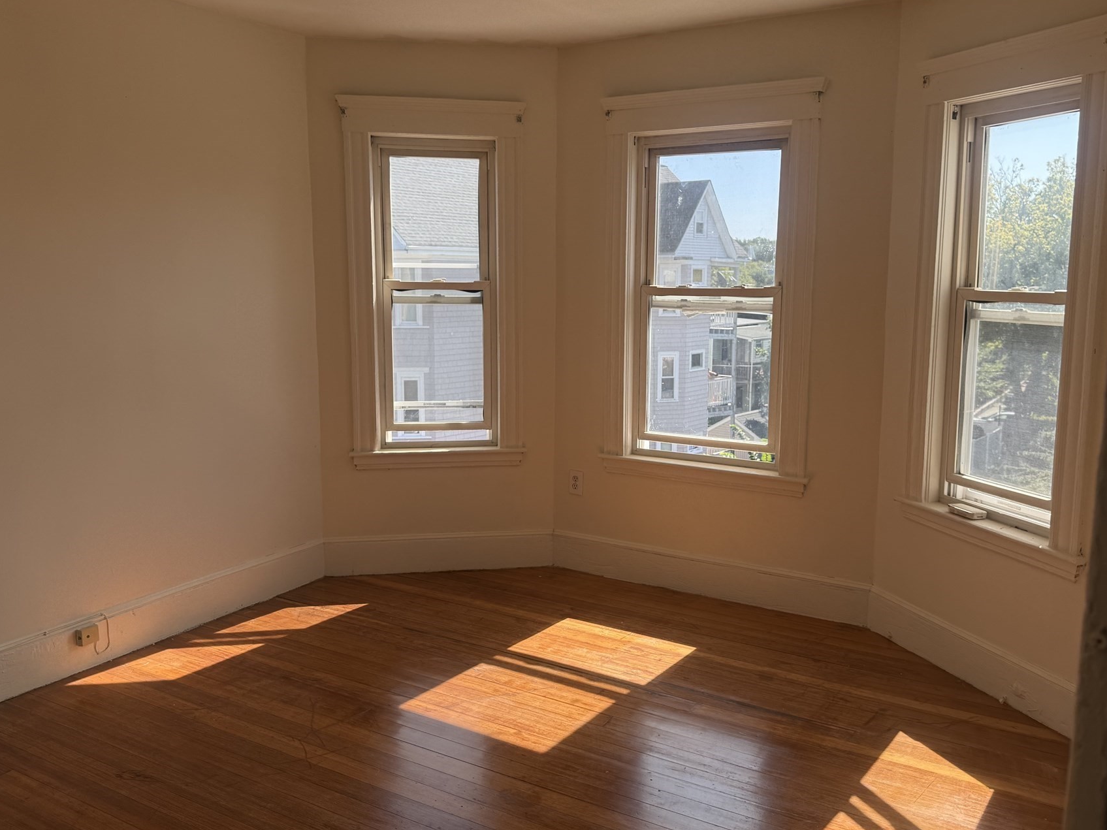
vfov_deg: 48.2
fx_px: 927
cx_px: 579
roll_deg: -1.0
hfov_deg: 61.6
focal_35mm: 29
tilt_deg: -6.5
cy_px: 392
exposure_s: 1/822
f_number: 1.78
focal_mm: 6.76
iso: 80
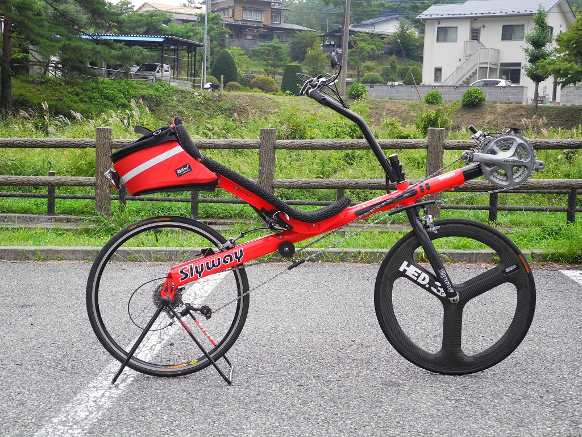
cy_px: 218
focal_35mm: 61
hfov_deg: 31.7
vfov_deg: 24.0
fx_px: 1026
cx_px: 291
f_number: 3.5
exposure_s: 1/165
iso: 100
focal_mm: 13
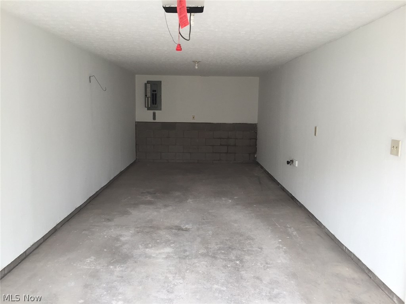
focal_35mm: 29
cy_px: 152
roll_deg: -1.3
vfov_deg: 48.2
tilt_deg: -8.1
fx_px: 340
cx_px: 203
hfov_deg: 61.7
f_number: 2.2
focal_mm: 4.15
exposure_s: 1/60
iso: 40
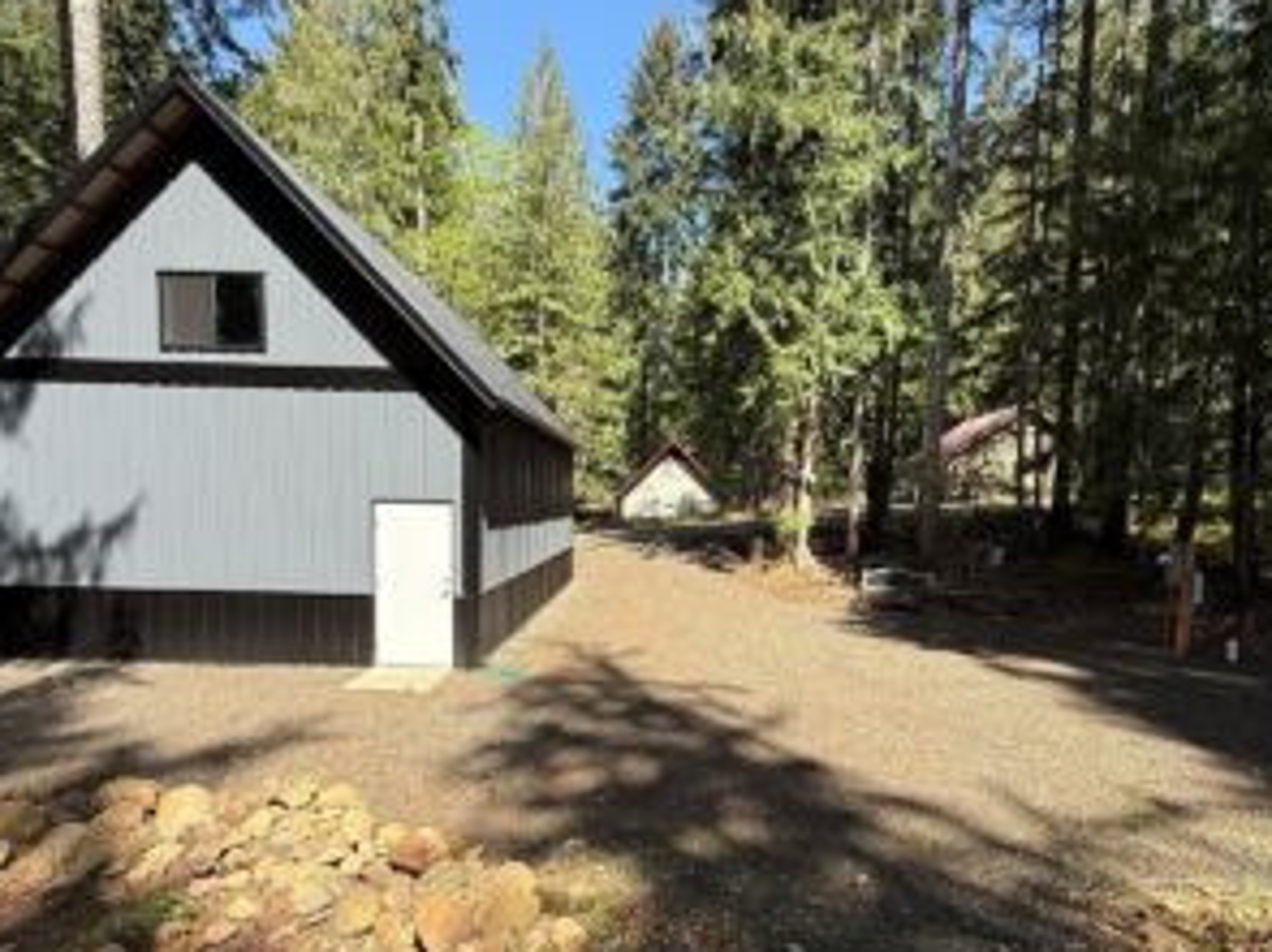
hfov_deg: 84.6
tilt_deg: -4.0
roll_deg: -1.3
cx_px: 673
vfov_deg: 68.2
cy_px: 556
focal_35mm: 19
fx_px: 698
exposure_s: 1/602
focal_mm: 2.22
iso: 50
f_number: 2.2
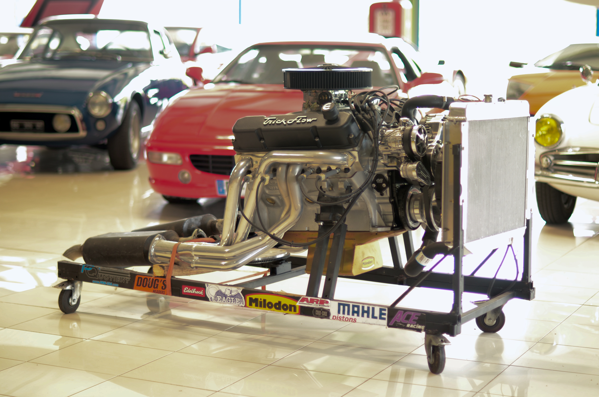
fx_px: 1245
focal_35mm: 75
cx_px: 300
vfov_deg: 18.1
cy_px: 198
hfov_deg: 27.0
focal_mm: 50
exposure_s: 1/40
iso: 160
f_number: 1.6
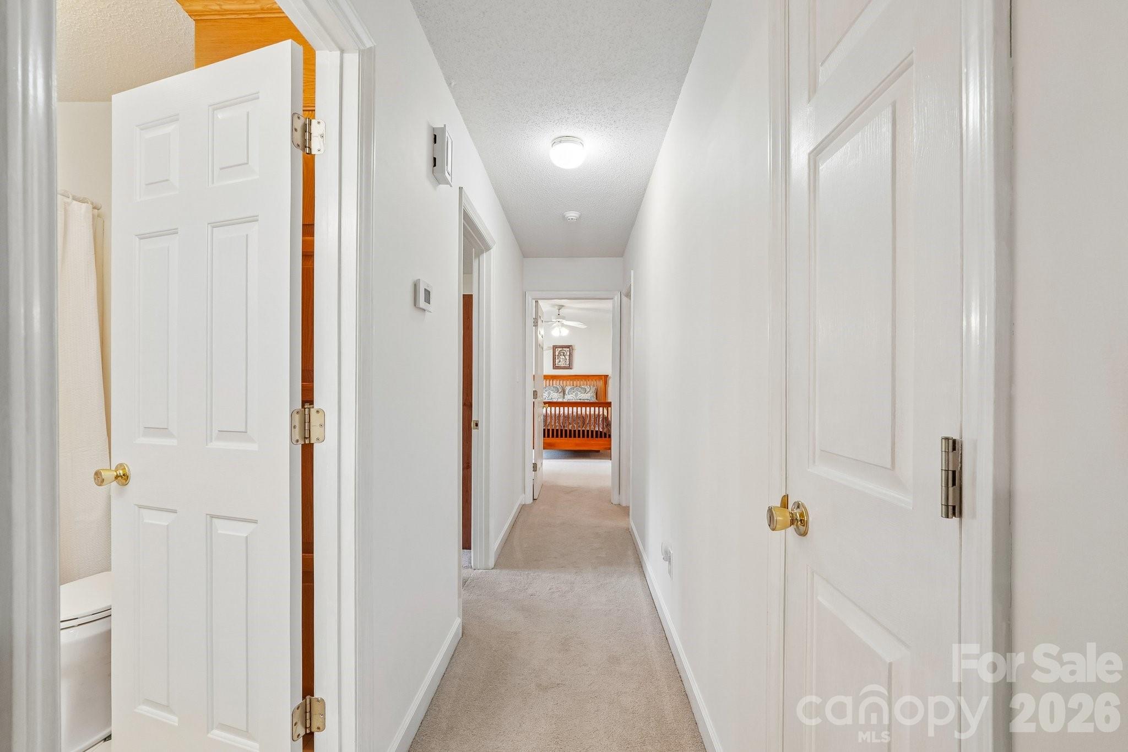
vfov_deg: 77.3
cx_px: 564
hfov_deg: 100.4
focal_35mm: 15
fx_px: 470
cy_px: 376
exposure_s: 1/8
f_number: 8
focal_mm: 10
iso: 400
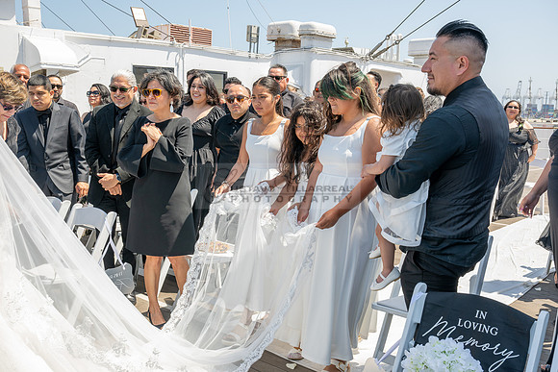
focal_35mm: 36
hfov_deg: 53.1
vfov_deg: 36.9
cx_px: 279
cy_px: 186
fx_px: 558
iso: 200
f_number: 9
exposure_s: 1/200
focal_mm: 36
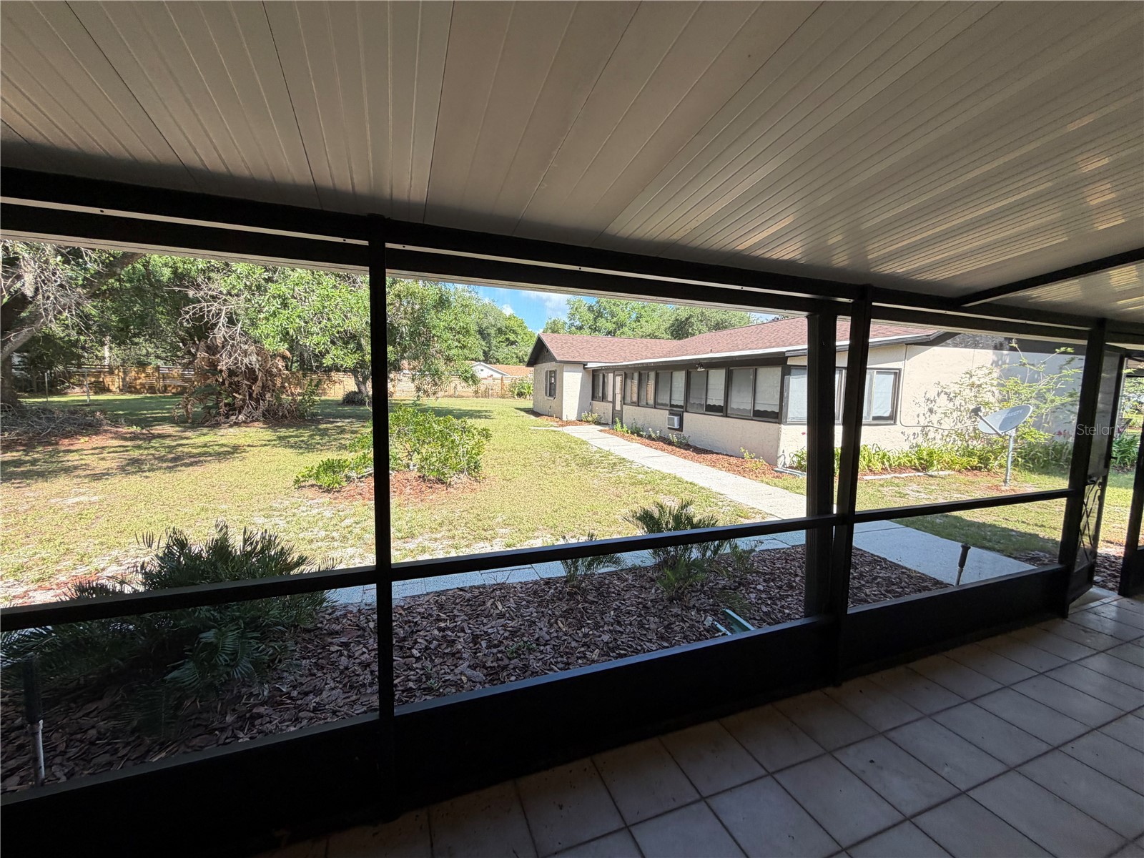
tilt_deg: -4.6
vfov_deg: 85.7
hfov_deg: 102.1
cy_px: 429
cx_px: 572
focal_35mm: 14
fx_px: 463
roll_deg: -3.0
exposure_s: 1/245
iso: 40
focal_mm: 2.22
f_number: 2.2
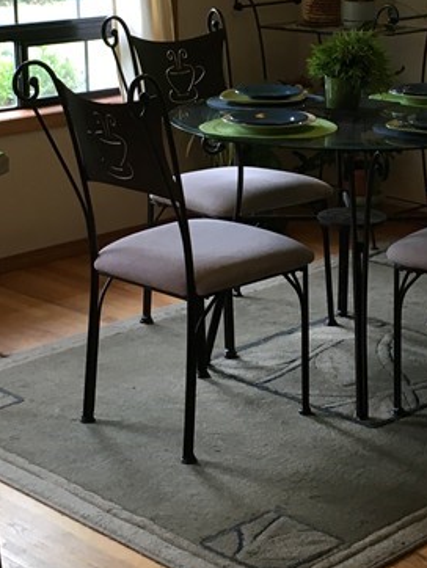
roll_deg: -0.4
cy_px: 157
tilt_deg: -12.0
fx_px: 1347
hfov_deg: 17.9
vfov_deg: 23.6
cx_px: 298
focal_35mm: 82
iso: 50
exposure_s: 1/30
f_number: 2.2
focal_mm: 4.15
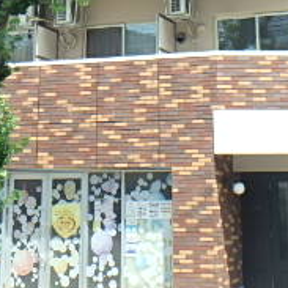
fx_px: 904
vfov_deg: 17.2
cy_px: -65
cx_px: 129
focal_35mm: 96
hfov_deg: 18.1
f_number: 4.7
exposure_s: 1/320
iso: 125
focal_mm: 5.6
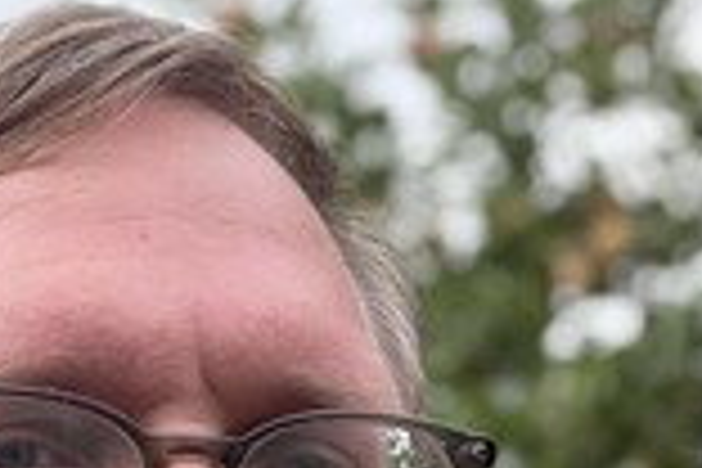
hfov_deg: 16.9
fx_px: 2340
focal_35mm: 120
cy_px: 684
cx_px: 590
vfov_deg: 11.0
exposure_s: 1/459
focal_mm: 2.71
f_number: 1.9
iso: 40
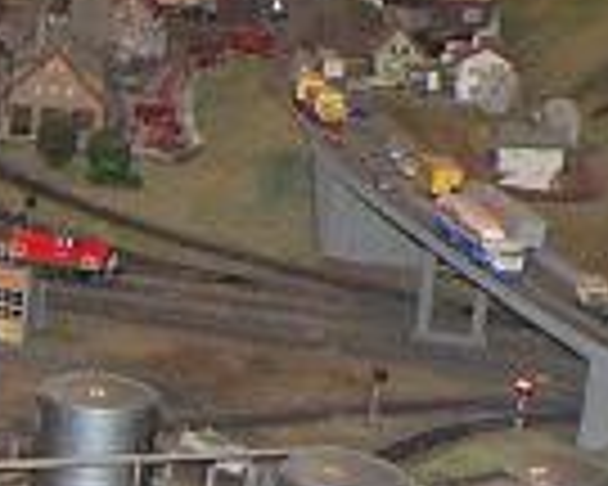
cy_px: 630
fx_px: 3761
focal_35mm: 209
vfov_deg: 7.3
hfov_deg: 8.6
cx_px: -721
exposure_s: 1/60
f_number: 2.8
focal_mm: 6
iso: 400
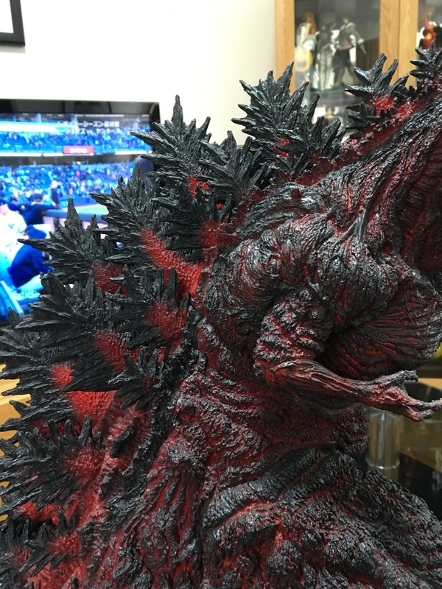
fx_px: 494
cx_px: 221
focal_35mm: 29
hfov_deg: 48.2
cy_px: 294
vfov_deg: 61.7
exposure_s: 1/15
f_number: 2.2
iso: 80
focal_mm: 4.15
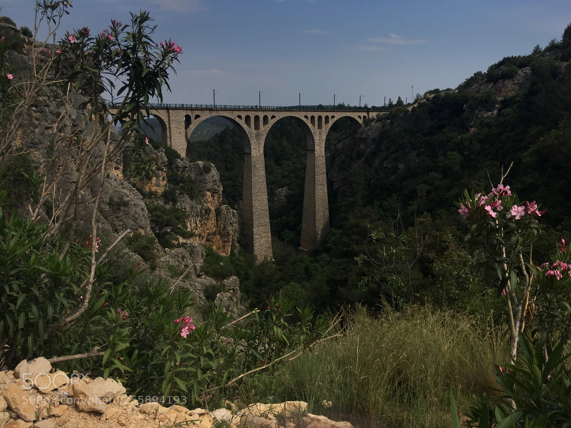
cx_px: 286
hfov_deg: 61.7
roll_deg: +0.5
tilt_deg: -13.3
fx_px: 478
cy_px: 214
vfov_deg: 48.2
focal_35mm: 29
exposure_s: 1/2404
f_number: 2.2
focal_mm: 4.15
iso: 25
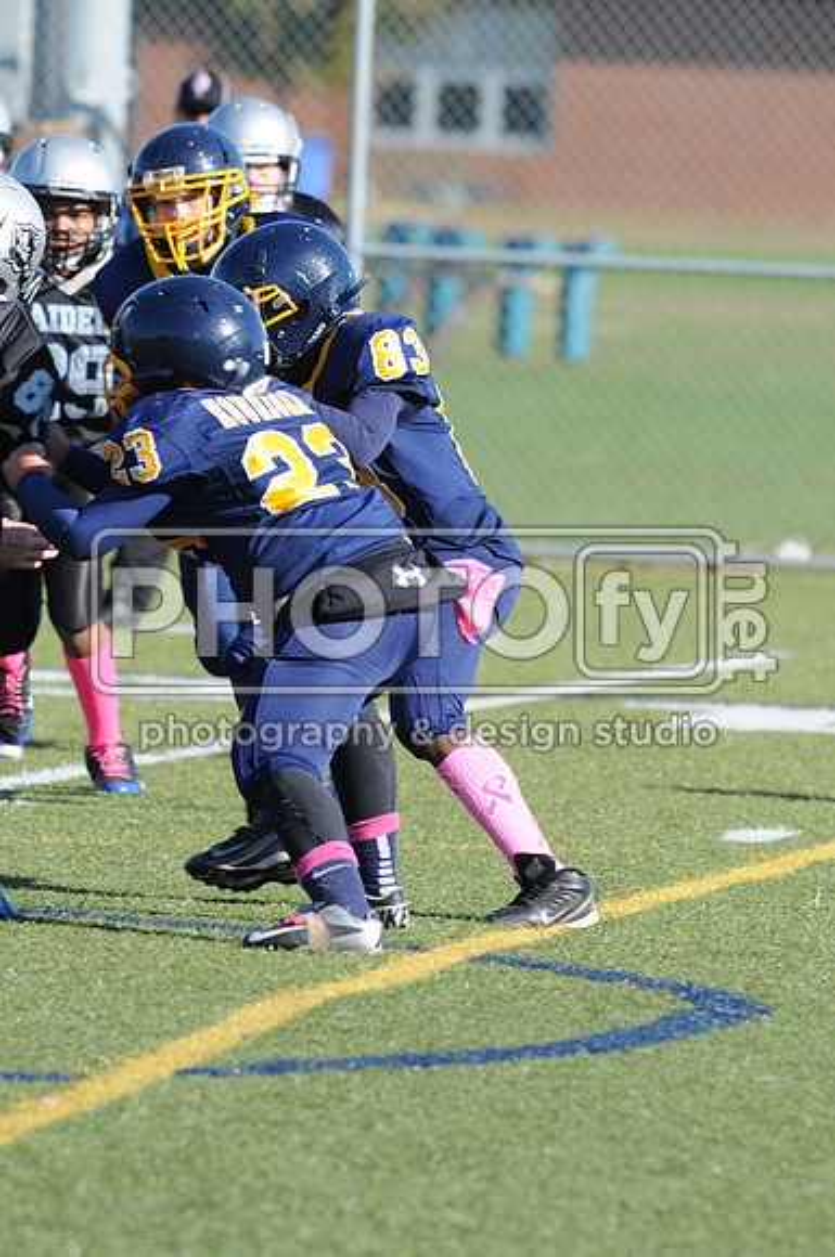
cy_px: 628
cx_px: 418
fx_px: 15702
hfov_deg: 3.0
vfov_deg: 4.6
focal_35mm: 450
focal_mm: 300
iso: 200
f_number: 6.3
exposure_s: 1/500
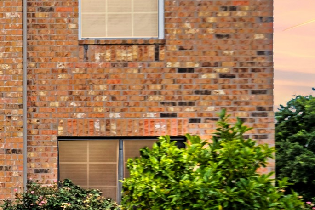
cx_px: -160
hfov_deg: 16.7
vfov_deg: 12.3
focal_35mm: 111
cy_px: 84
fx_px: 971
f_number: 10
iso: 100
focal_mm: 35
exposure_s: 1/1000
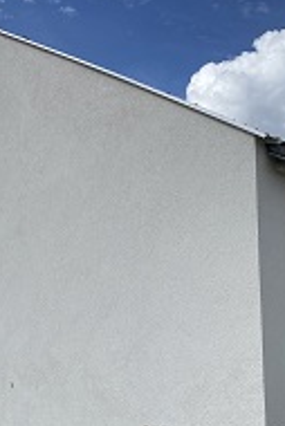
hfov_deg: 23.7
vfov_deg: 34.5
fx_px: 676
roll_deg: +0.3
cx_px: 85
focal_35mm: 57
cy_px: 307
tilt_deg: +6.0
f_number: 1.8
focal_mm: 4.25
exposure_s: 1/5025
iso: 32
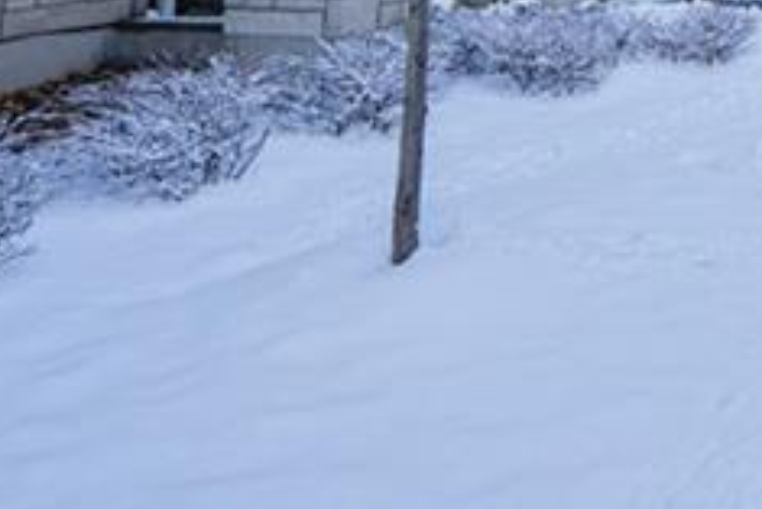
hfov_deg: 23.8
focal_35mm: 61
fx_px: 1292
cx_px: 1222
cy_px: -271
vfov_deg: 19.3
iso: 800
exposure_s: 1/320
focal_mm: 14
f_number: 4
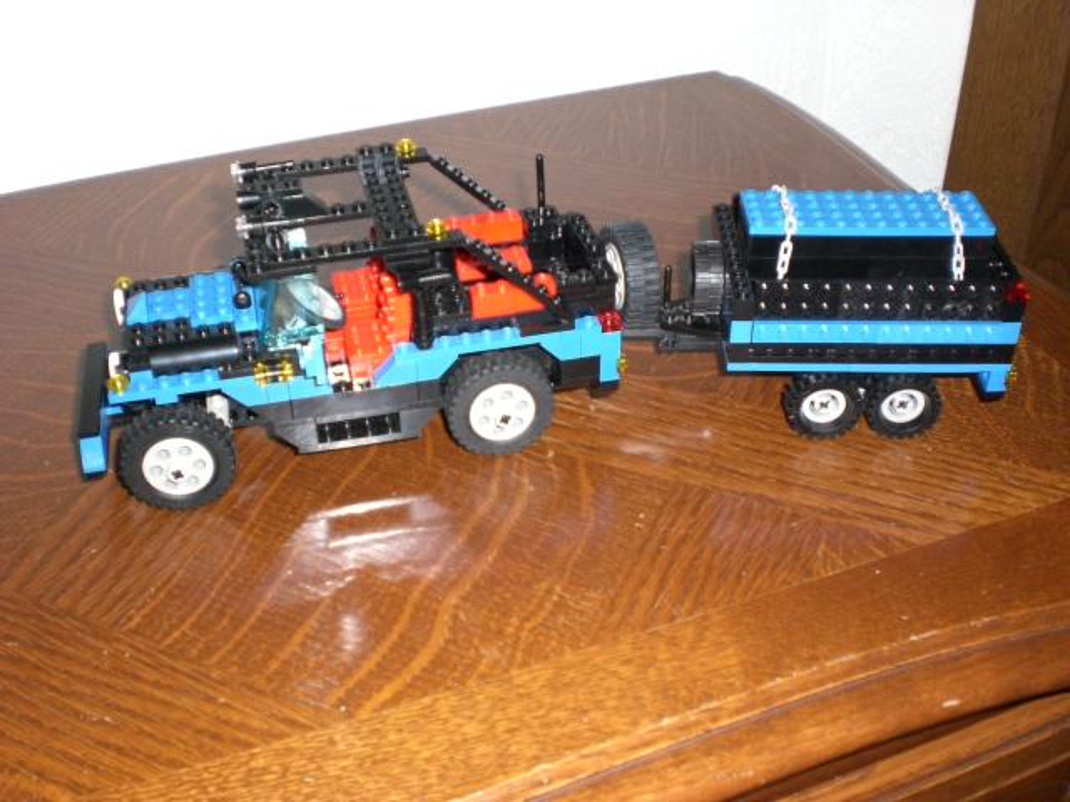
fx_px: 1175
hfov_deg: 49.0
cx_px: 535
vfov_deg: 37.7
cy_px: 401
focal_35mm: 38
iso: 200
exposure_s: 1/60
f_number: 3.1
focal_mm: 6.3
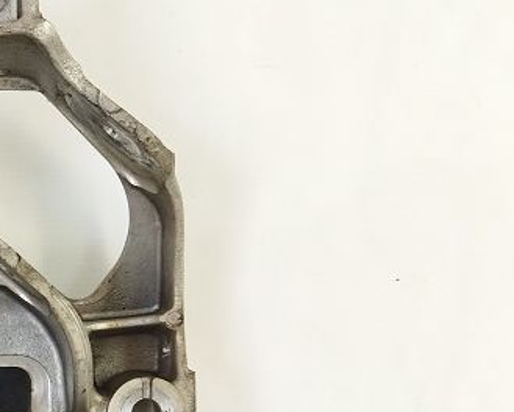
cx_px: -200
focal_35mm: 96
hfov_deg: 18.2
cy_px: 423
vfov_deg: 15.7
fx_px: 1462
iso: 173
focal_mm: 4.71
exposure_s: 1/50
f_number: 1.79
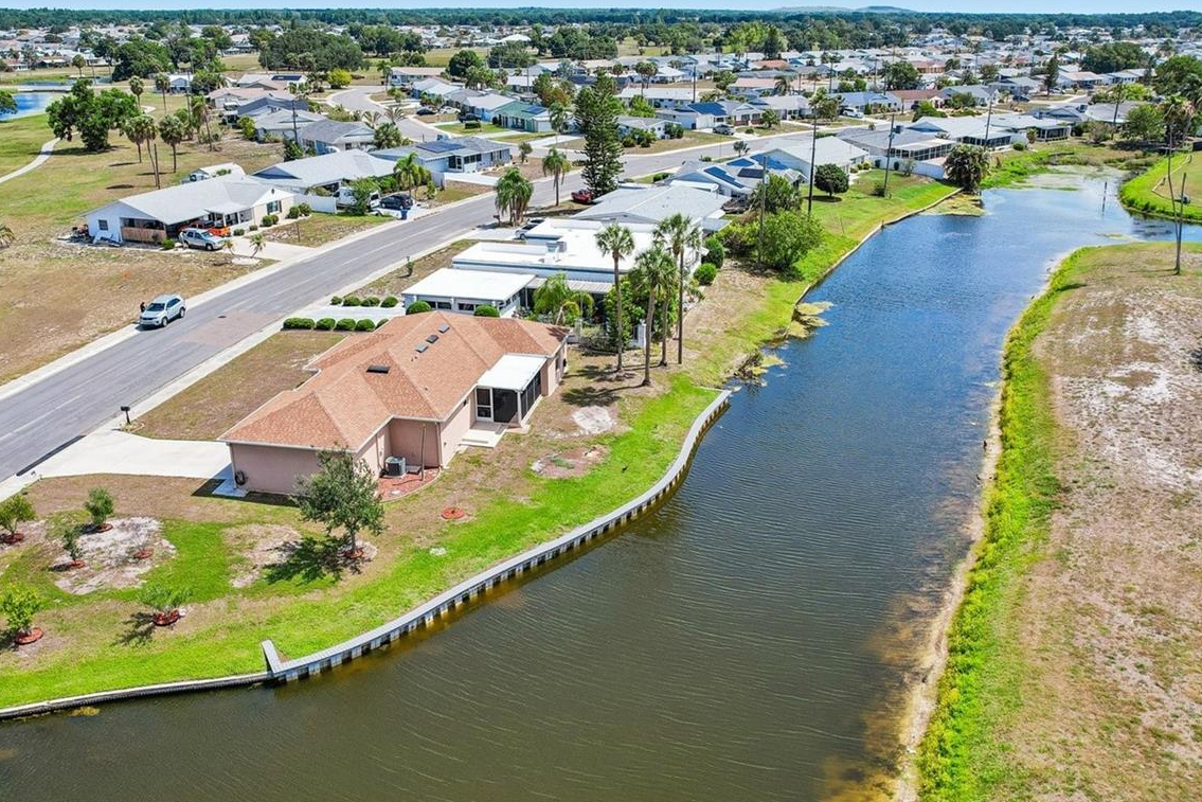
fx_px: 1035
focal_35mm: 31
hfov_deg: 60.1
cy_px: 425
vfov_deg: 42.3
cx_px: 537
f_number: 2.8
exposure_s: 1/2500
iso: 140
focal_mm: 8.4
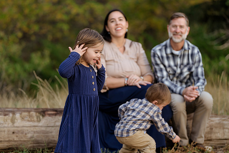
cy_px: 76
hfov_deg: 18.4
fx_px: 706
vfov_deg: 12.3
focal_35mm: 111
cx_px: 114
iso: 1000
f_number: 2.8
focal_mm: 111
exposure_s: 1/400
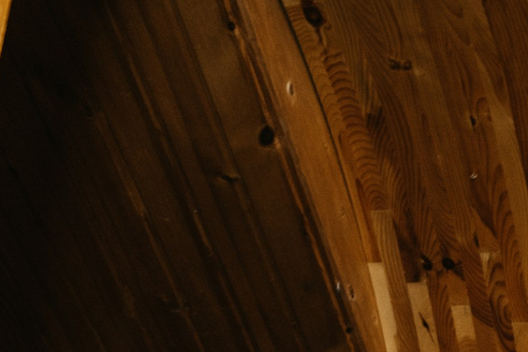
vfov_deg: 11.3
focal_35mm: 109
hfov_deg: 15.7
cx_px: 979
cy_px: 719
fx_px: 1599
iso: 250
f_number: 3.5
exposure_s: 1/160
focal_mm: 24
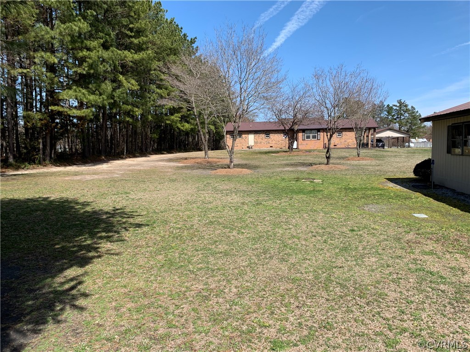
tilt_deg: -3.7
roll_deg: +0.0
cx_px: 235
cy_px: 176
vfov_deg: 53.1
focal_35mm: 26
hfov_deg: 67.3
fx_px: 353
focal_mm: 4.25
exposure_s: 1/1689
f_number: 1.8
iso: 25
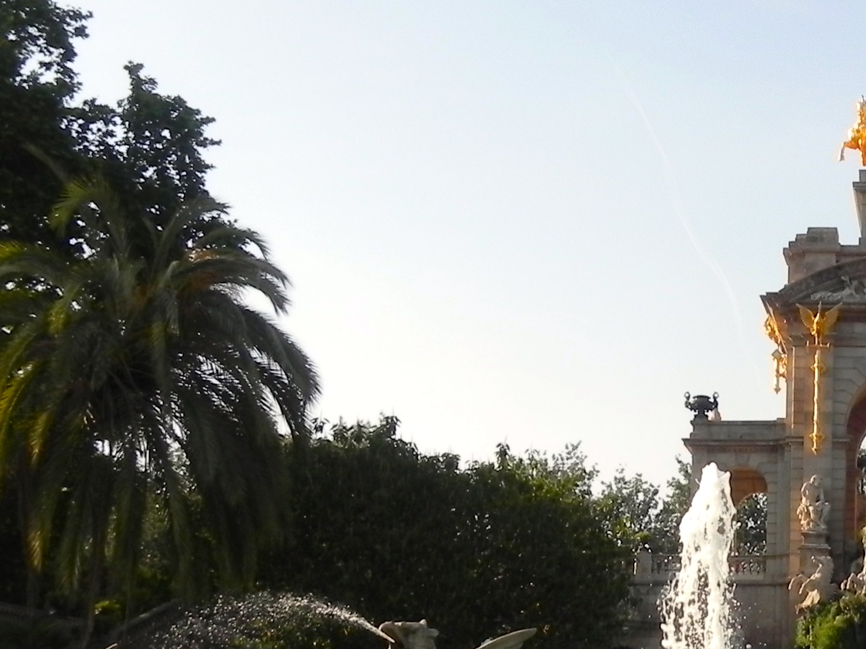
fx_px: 2002
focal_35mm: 80
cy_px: 429
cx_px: 976
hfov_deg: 22.8
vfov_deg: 18.4
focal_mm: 5.9
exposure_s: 1/306
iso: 160
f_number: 6.3
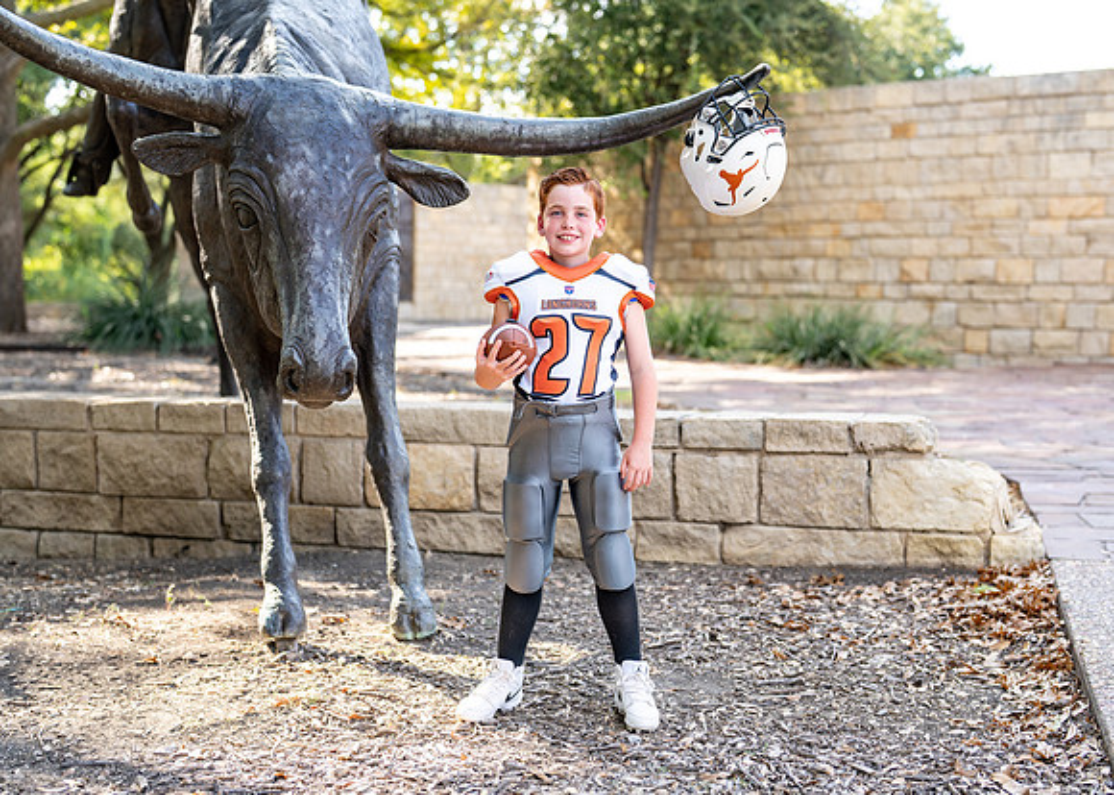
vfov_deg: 25.2
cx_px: 581
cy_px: 407
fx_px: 1776
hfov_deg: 34.8
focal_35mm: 56
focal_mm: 50
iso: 250
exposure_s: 1/1000
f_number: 2.2
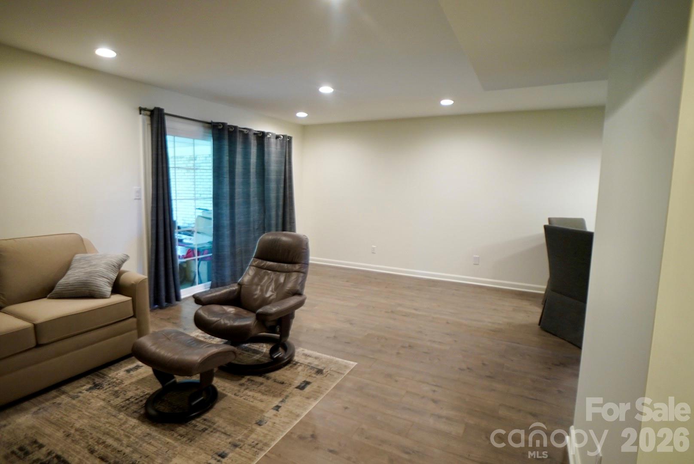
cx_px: 347
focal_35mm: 24
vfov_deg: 53.2
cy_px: 232
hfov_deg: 73.7
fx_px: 463
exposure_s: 1/30
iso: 500
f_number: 2.8
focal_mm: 16
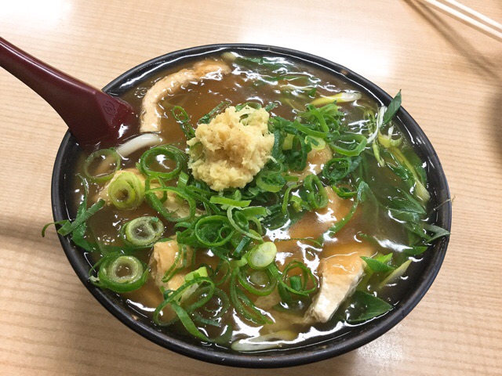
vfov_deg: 45.4
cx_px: 251
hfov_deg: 58.4
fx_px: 450
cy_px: 188
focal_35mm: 31
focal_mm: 3.3
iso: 125
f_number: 2.4
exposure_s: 1/30
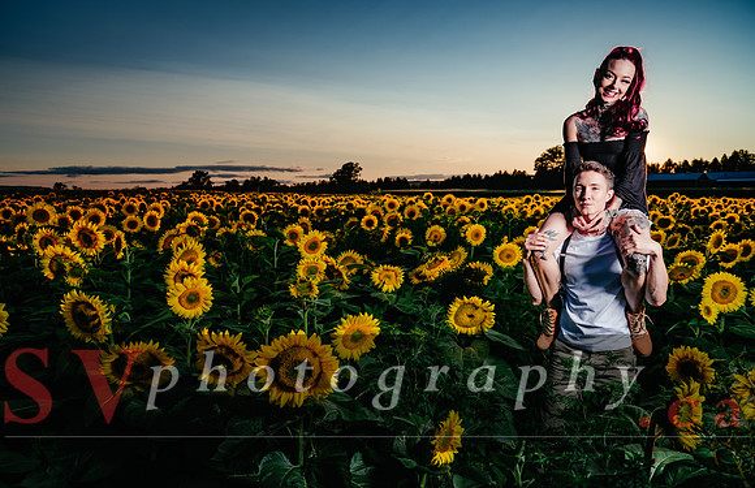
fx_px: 558
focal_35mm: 27
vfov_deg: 47.3
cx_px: 377
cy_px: 231
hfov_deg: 68.2
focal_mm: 32
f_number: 6.4
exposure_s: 1/125
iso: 100
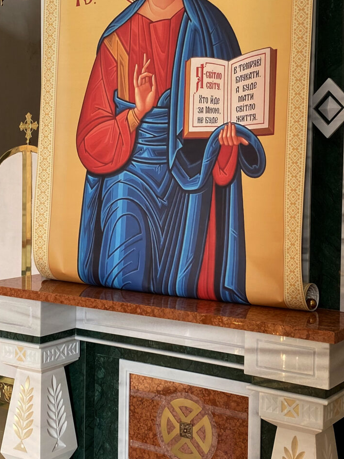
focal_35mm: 56
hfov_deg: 26.0
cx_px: 210
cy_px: 221
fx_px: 742
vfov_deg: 34.4
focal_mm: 4.25
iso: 64
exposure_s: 1/122
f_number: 1.8
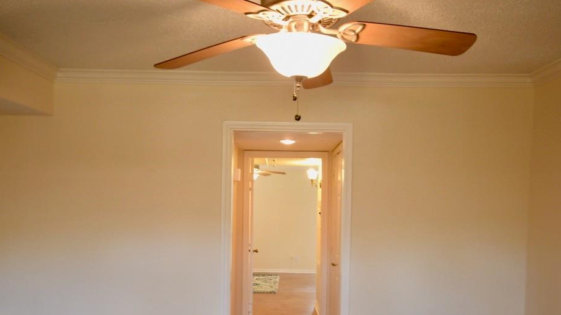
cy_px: 213
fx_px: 521
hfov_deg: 56.6
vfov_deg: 33.4
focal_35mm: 35
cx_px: 280
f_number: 5
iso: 500
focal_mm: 16
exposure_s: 1/20
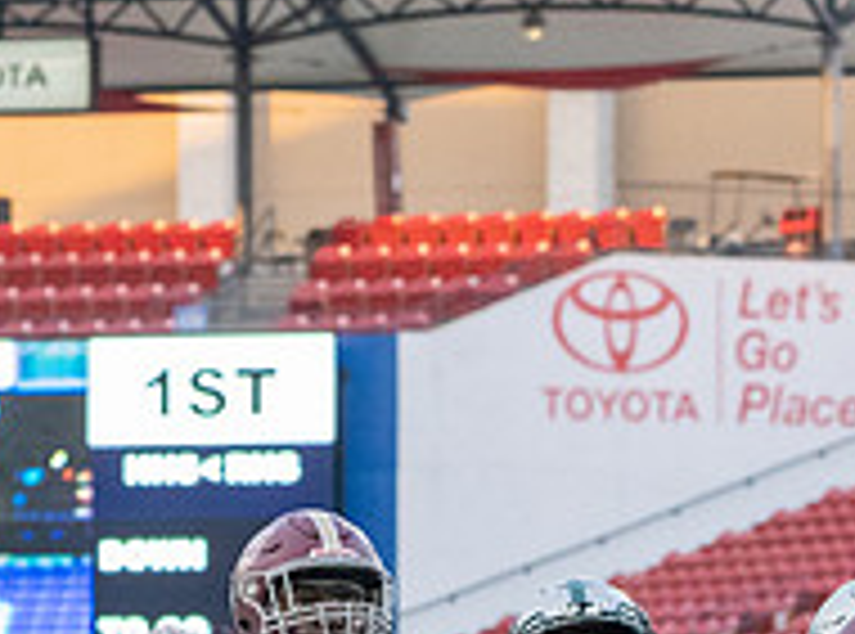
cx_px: -210
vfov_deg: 3.7
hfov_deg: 5.0
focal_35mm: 400
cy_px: 1082
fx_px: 9843
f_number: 5.6
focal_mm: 100
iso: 5000
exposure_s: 1/1250
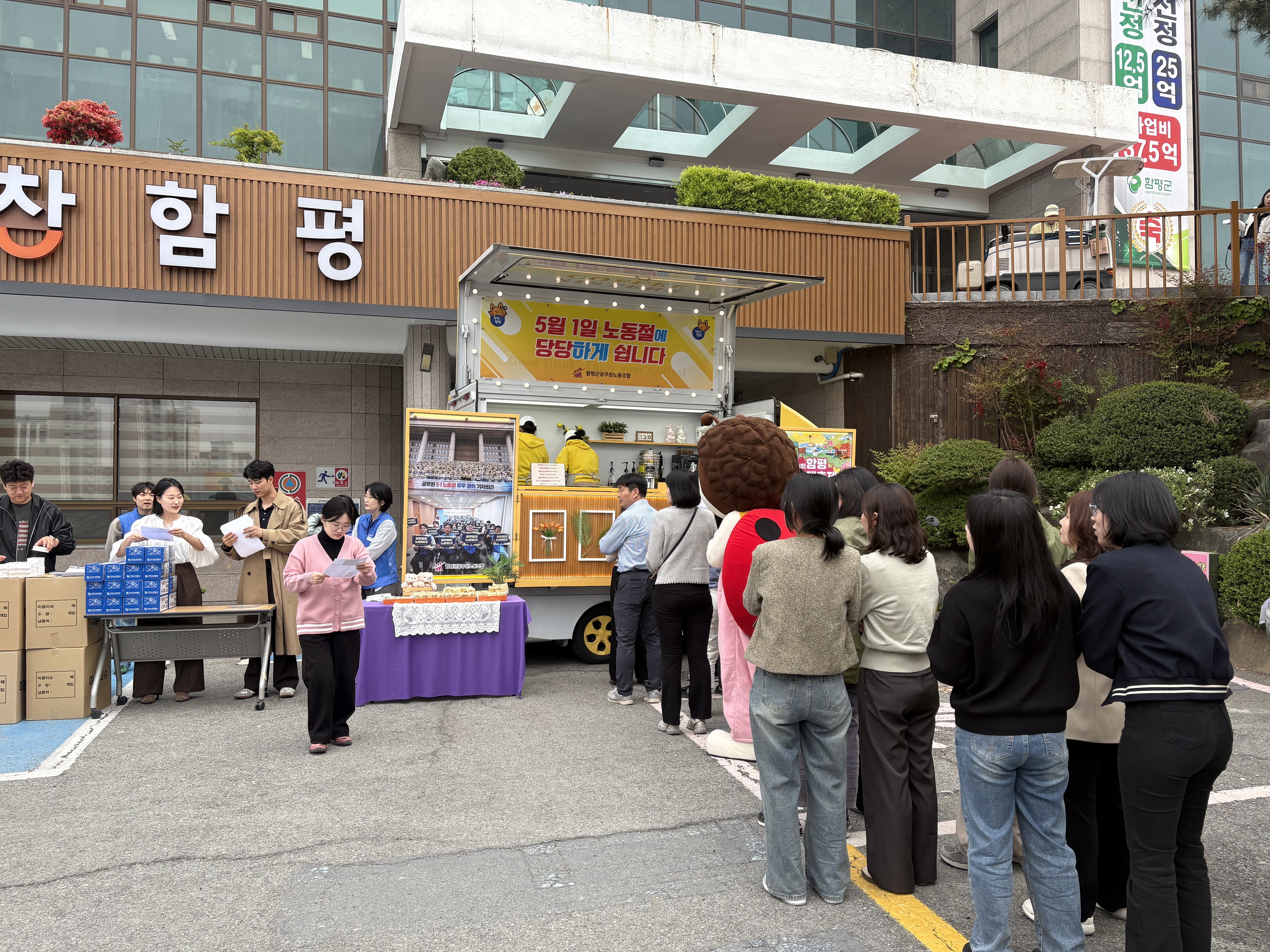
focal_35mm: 27
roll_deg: +1.3
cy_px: 473
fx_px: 991
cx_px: 659
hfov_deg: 65.3
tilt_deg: +2.1
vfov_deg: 51.4
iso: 50
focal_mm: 5.96
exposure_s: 1/607
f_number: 1.6
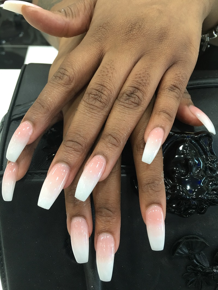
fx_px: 243
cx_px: 109
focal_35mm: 29
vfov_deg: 61.6
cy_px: 145
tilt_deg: -54.9
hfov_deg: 48.2
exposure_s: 1/15
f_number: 2.2
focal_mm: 4.15
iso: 40
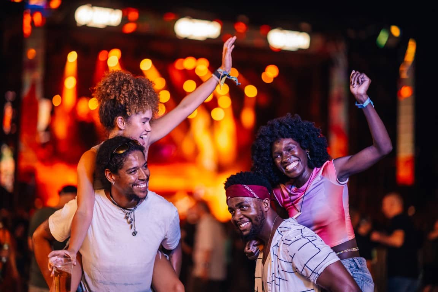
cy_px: 146
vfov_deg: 16.1
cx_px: 219
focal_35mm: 85
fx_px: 1034
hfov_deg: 23.9
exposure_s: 1/400
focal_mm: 85
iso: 2000
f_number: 1.4
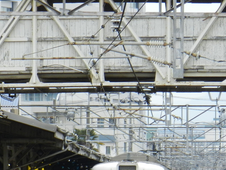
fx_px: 2580
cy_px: 166
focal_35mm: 395
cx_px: 213
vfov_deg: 3.8
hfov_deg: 5.0
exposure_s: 1/100
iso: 160
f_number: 5.3
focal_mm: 28.4
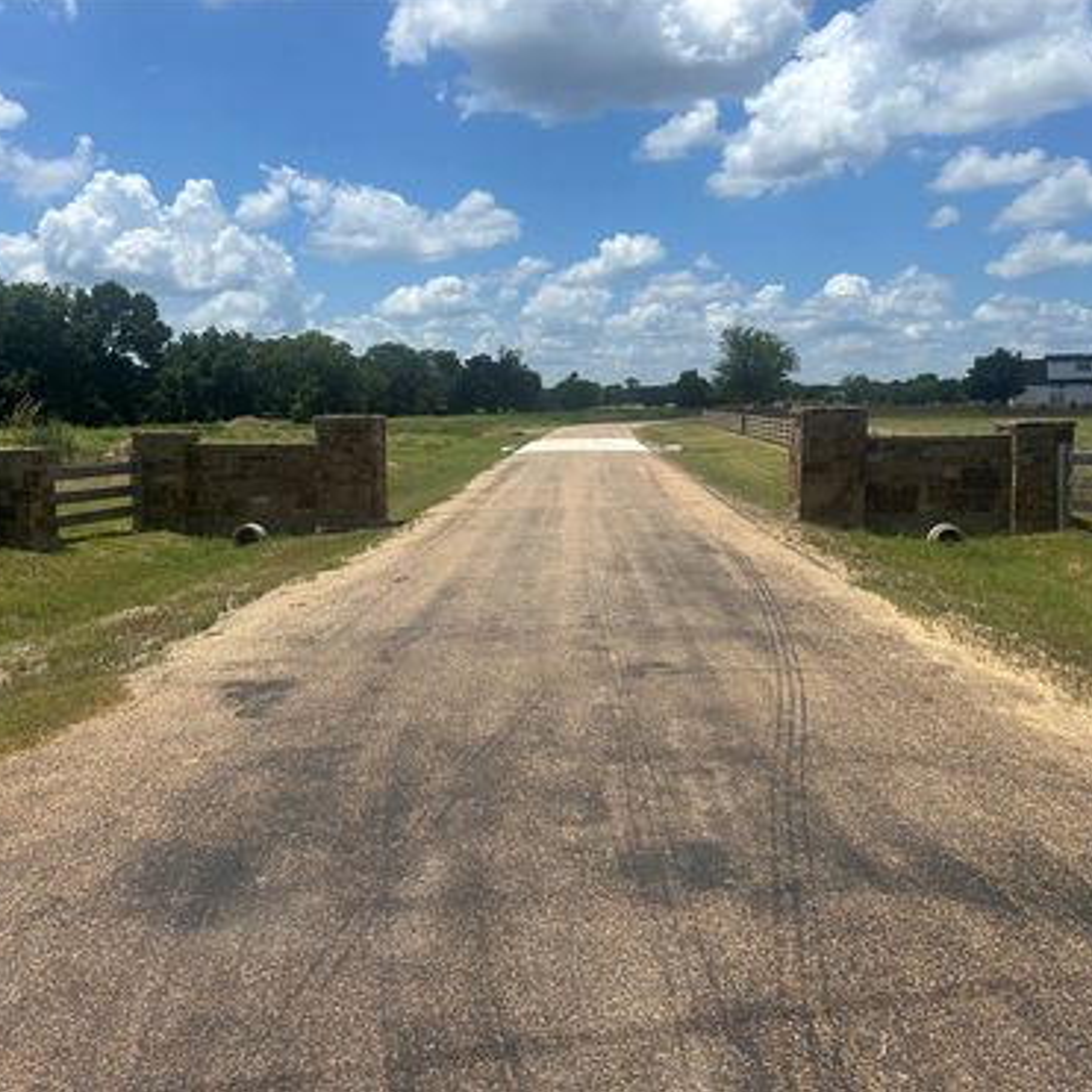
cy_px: 543
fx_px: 1106
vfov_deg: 52.5
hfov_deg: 52.5
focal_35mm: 31
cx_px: 500
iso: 50
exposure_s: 1/6993
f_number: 1.5
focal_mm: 5.7
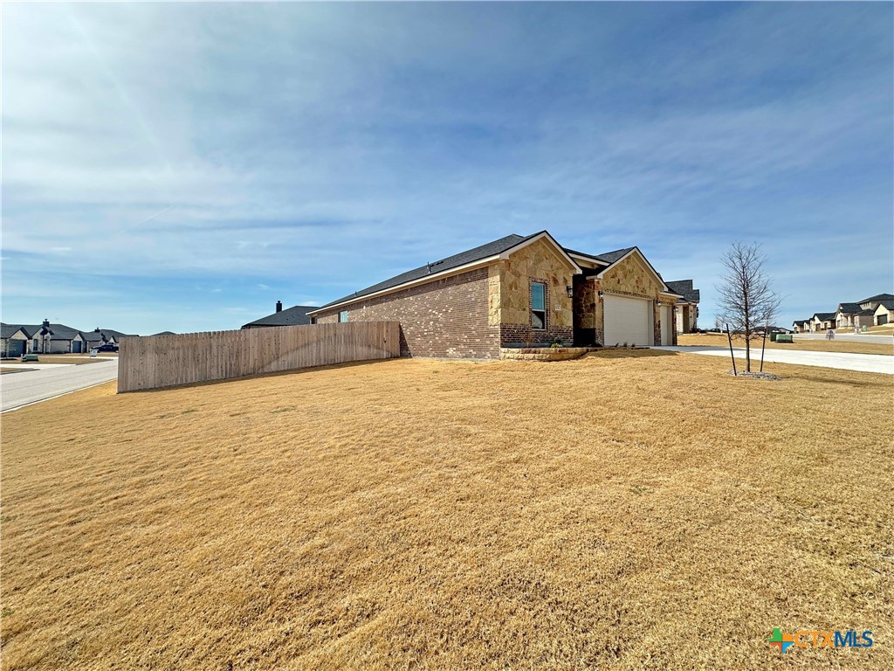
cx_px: 447
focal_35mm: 14
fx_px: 362
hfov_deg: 102.1
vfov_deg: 85.7
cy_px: 336
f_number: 2.2
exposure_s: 1/1208
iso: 40
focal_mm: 2.22
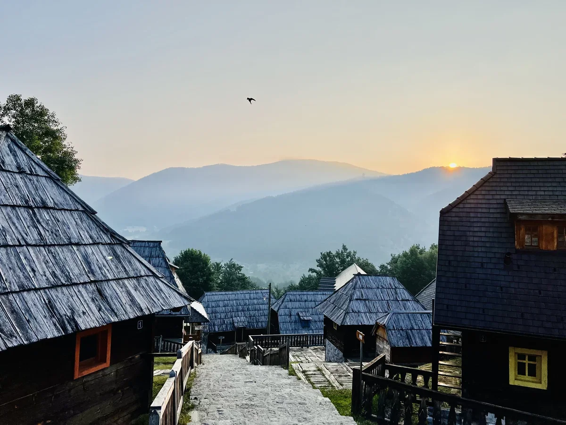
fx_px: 425
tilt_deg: +1.8
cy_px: 212
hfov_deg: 67.3
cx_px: 283
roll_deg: -2.1
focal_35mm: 26
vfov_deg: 53.1
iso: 50
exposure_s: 1/5882
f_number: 1.5
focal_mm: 5.7
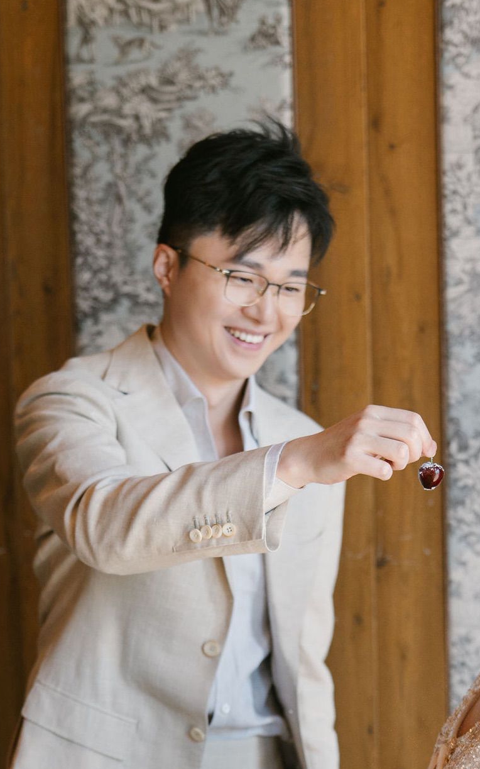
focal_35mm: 100
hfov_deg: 13.1
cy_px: 614
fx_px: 2094
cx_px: 297
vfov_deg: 20.6
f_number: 2
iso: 400
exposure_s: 1/320
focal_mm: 40
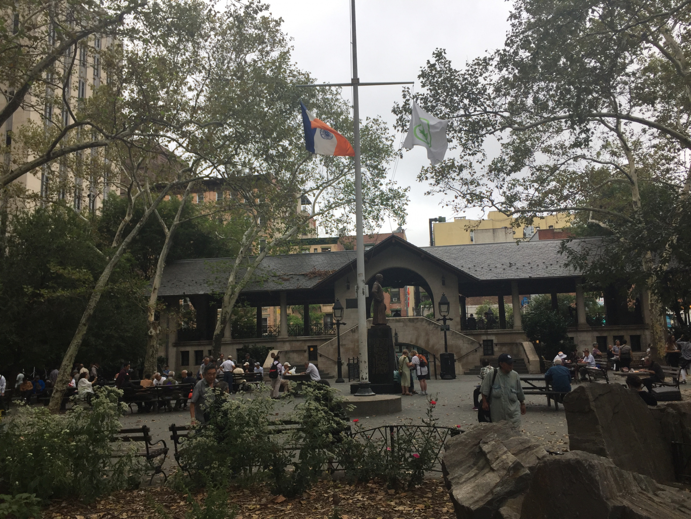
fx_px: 579
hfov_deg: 61.7
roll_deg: +1.4
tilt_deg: +10.1
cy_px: 260
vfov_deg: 48.2
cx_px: 346
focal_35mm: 29
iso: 32
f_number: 2.2
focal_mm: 4.15
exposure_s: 1/682
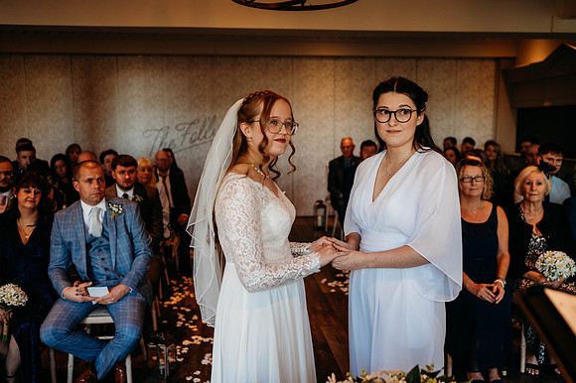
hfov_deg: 54.5
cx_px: 288
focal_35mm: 35
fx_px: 560
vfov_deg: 37.8
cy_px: 192
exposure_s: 1/200
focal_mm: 35
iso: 320
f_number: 2.5
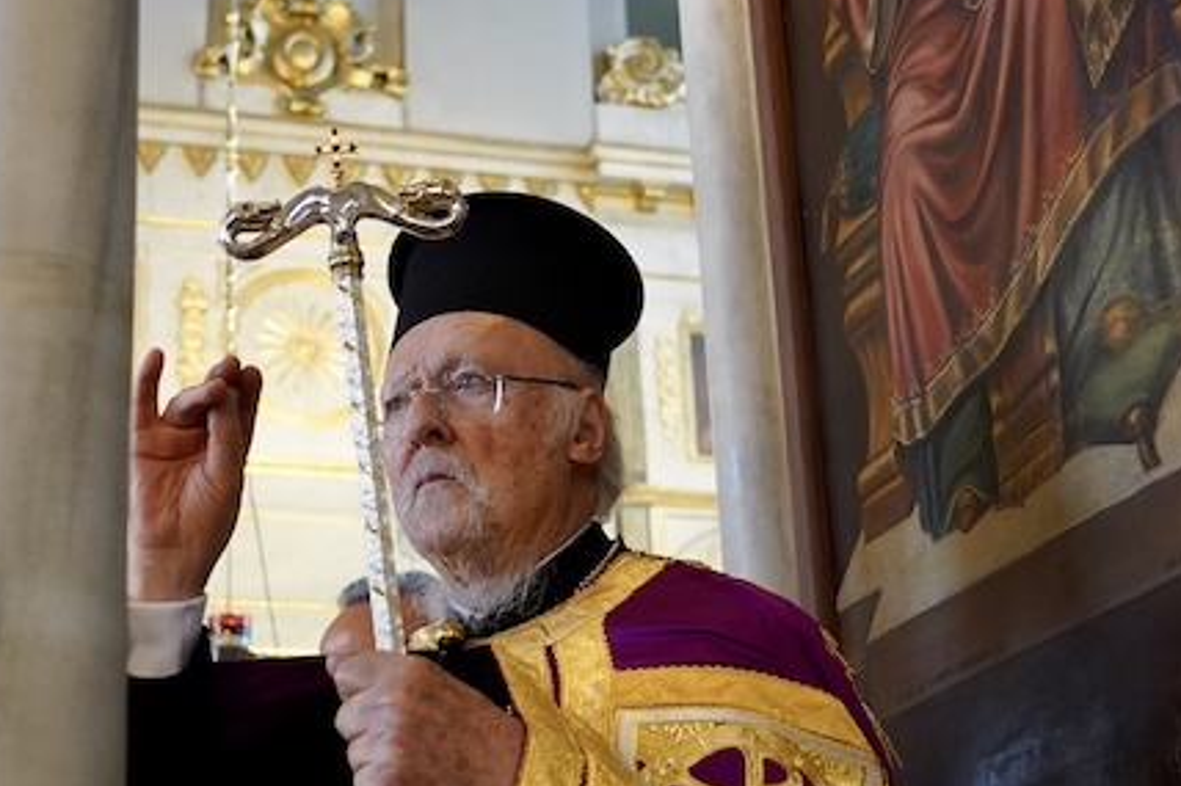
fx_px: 2197
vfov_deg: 20.3
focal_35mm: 67
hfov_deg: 29.9
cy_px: 324
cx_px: 403
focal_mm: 28
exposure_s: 1/160
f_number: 4
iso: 3200
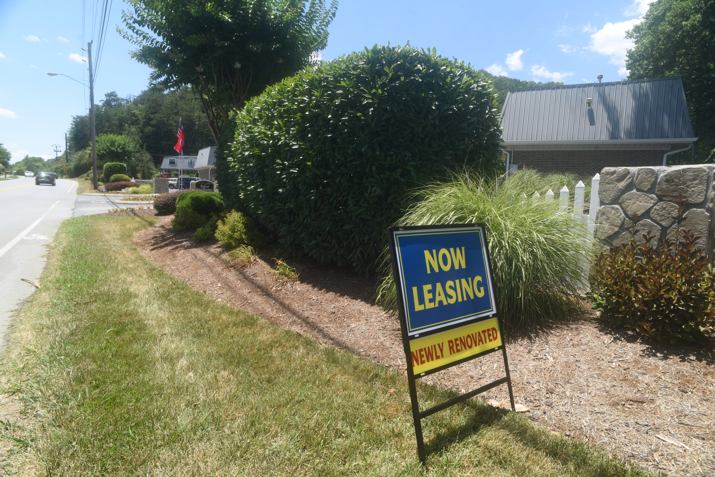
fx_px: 397
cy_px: 238
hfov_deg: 84.0
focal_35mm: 20
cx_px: 358
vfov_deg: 62.0
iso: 125
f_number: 10
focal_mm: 20
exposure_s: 1/160
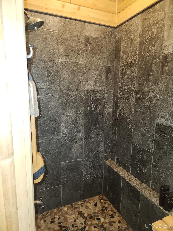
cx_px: 86
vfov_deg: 73.9
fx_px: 153
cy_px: 116
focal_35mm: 23
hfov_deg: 58.9
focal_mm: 5.4
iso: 160
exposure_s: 1/24
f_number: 1.8
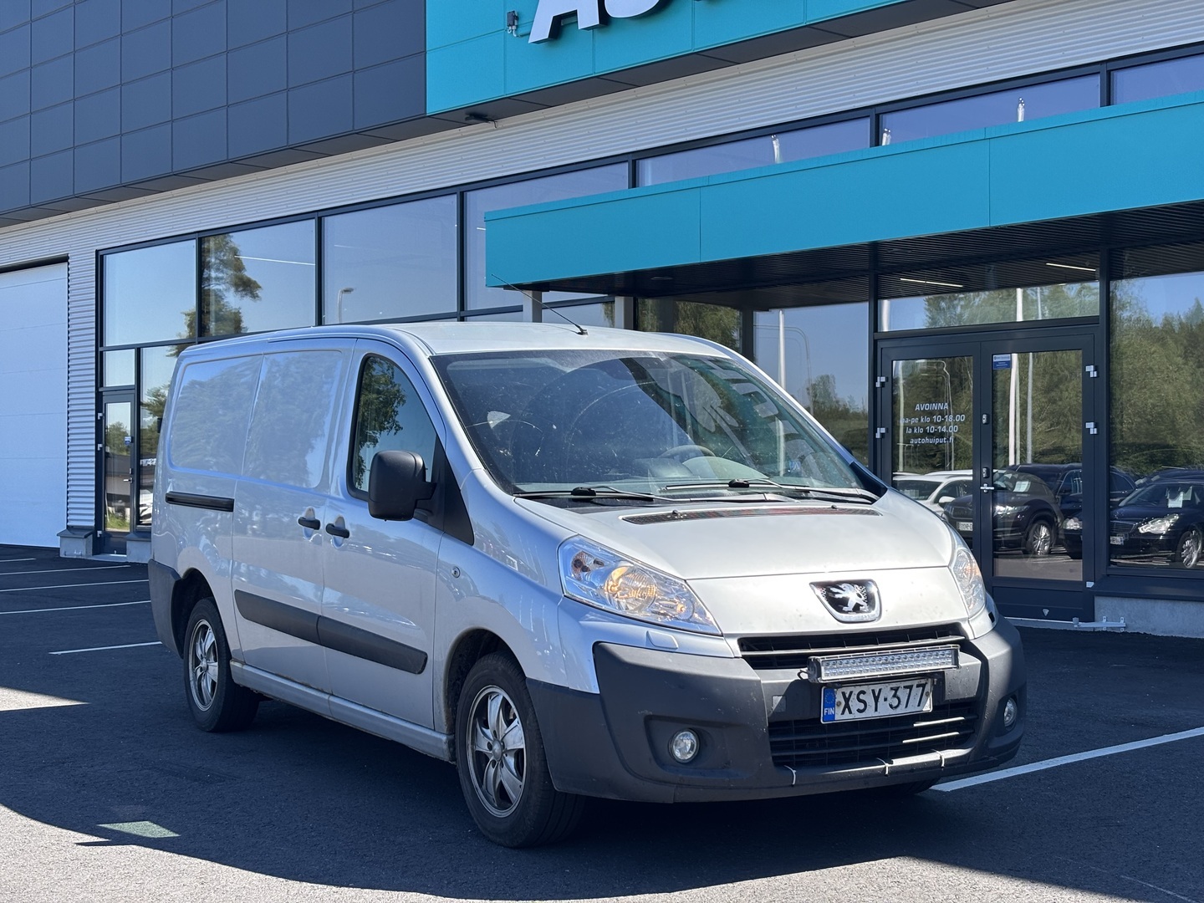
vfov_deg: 28.0
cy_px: 452
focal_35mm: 52
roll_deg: +0.8
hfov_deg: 36.8
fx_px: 1809
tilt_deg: +0.6
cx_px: 602
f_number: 1.6
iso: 40
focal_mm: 5.96
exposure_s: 1/1007
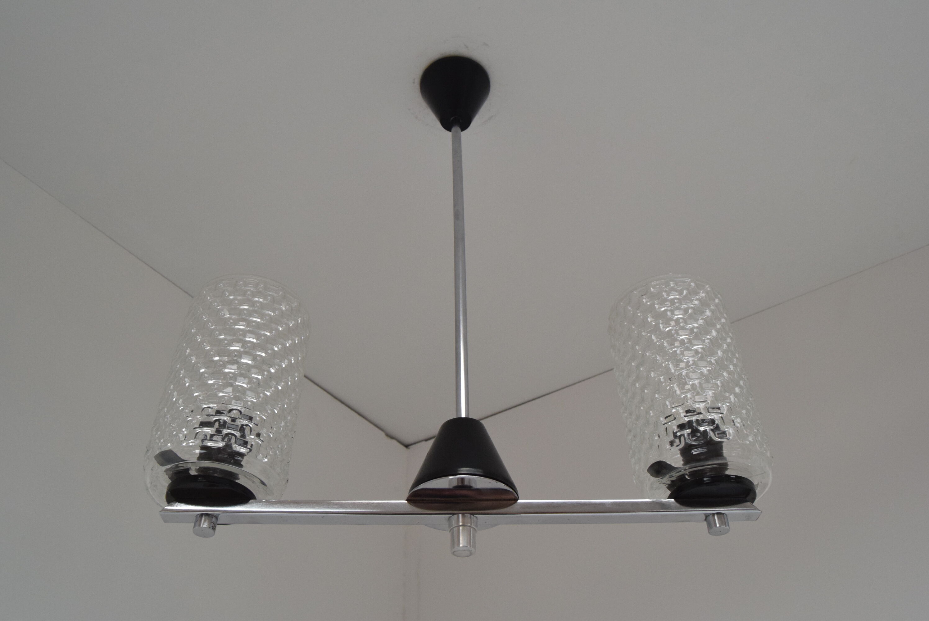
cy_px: 310
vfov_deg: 43.7
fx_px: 775
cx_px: 464
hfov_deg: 61.9
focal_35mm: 30
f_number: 7.1
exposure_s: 1/200
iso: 1600
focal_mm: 20
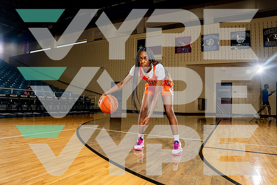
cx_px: 138
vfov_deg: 53.2
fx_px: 185
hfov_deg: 73.7
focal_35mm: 24
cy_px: 92
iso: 400
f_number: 5.6
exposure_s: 1/250
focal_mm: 24
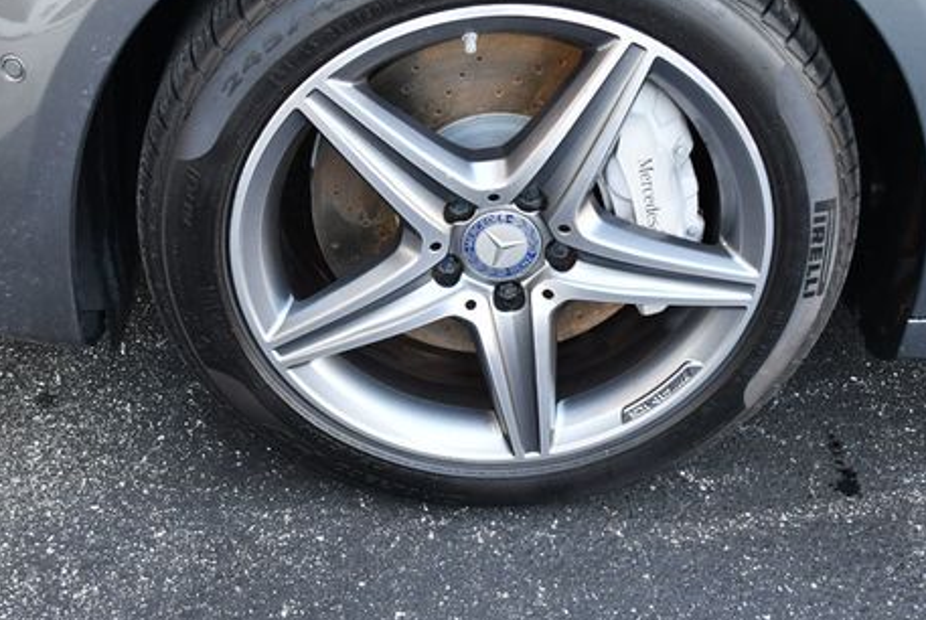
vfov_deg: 24.2
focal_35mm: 56
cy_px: 225
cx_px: 444
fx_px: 1442
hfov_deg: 35.6
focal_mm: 20
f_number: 3.8
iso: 800
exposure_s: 1/250
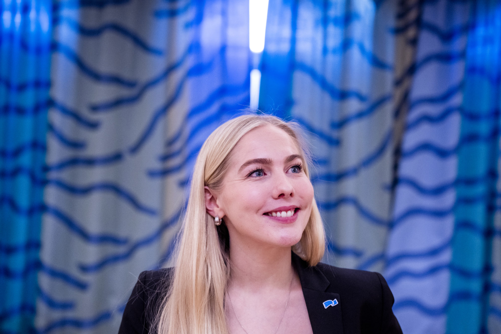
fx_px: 974
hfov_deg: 28.8
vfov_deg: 19.5
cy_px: 167
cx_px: 250
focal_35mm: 70
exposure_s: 1/250
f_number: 2.8
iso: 2500
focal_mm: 70
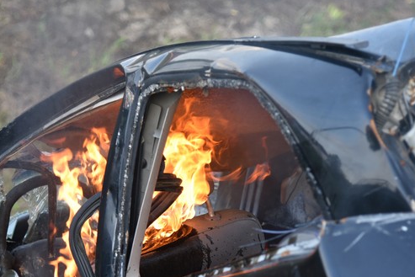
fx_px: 1764
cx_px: 209
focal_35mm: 153
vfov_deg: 9.0
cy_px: 202
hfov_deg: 13.4
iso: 400
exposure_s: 1/400
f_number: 4
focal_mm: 92
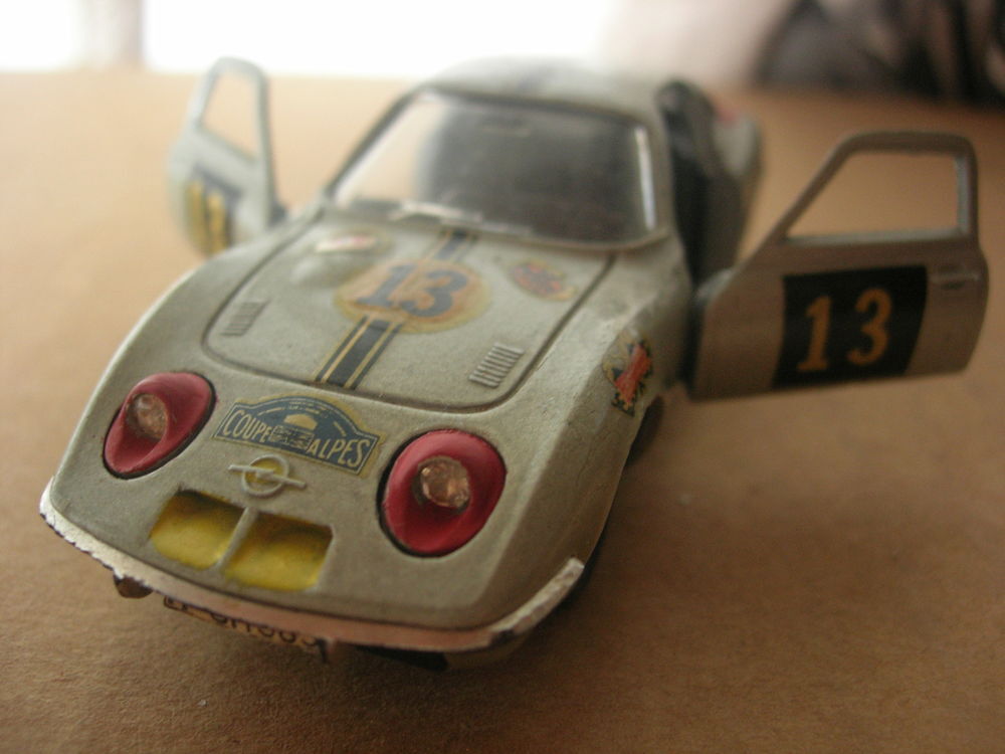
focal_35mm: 38
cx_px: 502
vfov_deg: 37.7
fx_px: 1103
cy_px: 377
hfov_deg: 49.0
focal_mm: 7.8
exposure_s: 1/3.8
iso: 117
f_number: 2.8
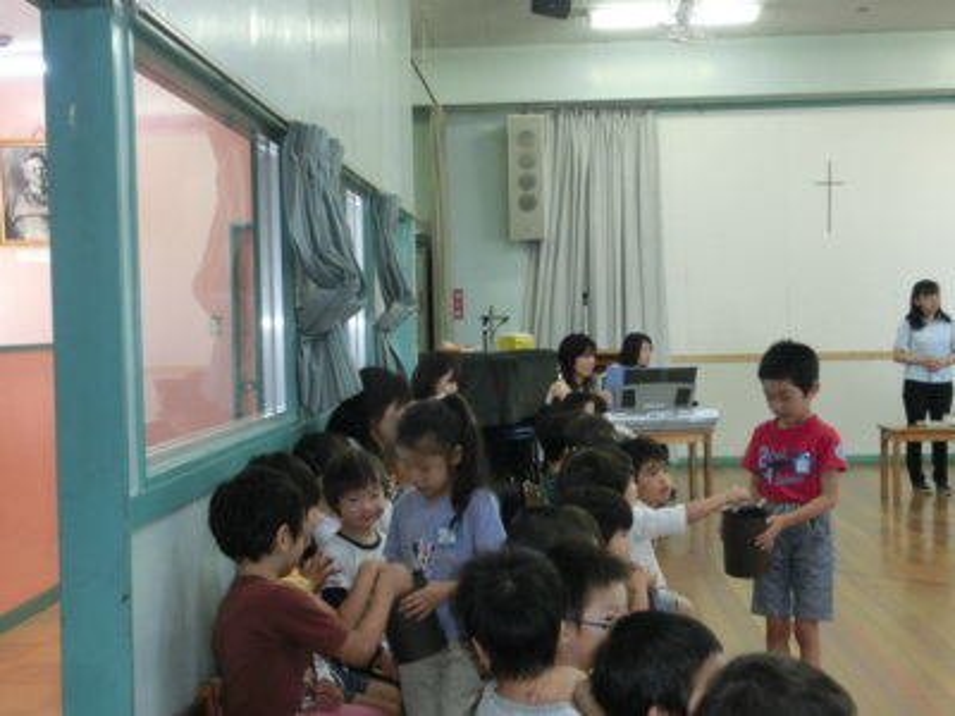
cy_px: 358
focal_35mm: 47
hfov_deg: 40.4
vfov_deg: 30.9
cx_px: 478
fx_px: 1297
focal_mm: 8.29
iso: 400
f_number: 4.2
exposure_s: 1/60
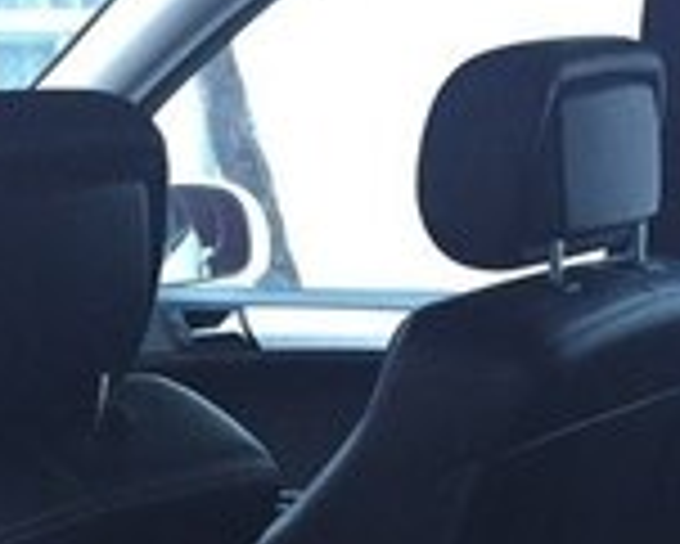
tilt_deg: -23.3
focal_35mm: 93
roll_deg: +2.3
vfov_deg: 15.4
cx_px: 230
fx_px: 1873
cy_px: 800
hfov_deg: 20.5
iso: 250
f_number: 2.2
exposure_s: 1/33
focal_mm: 4.15
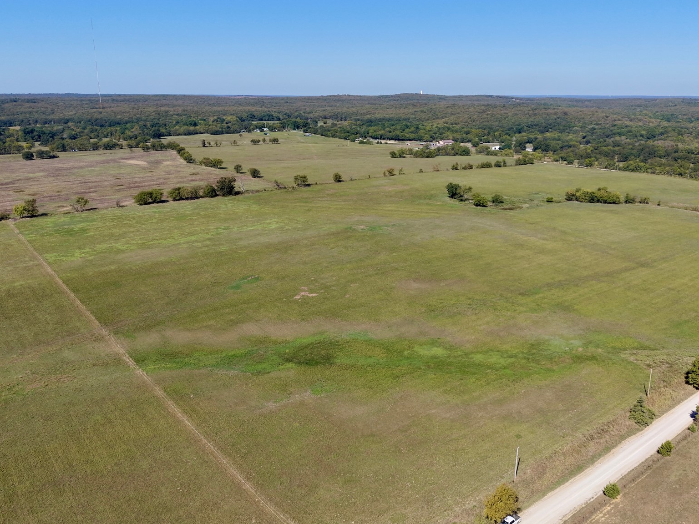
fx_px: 606
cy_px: 237
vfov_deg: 46.7
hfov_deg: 59.8
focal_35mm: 30
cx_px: 385
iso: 150
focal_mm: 8.67
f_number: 1.8
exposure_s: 1/5000
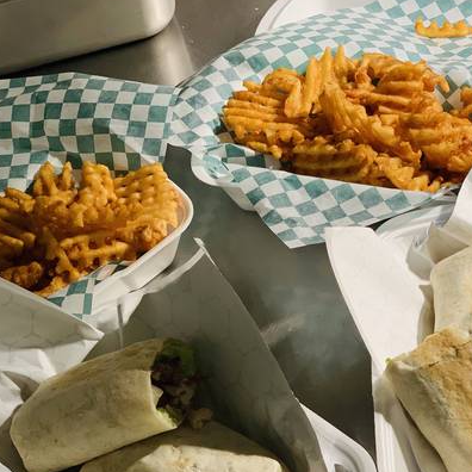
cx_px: 284
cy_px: 251
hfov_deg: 25.3
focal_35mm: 68
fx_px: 1049
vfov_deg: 25.4
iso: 80
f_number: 2.4
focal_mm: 6
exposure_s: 1/60
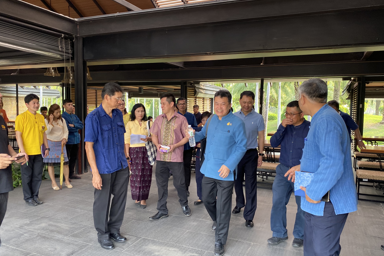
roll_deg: -1.1
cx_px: 198
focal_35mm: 28
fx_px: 299
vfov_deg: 46.4
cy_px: 129
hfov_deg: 65.5
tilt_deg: -5.6
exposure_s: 1/121
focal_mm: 4.25
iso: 80
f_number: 1.8
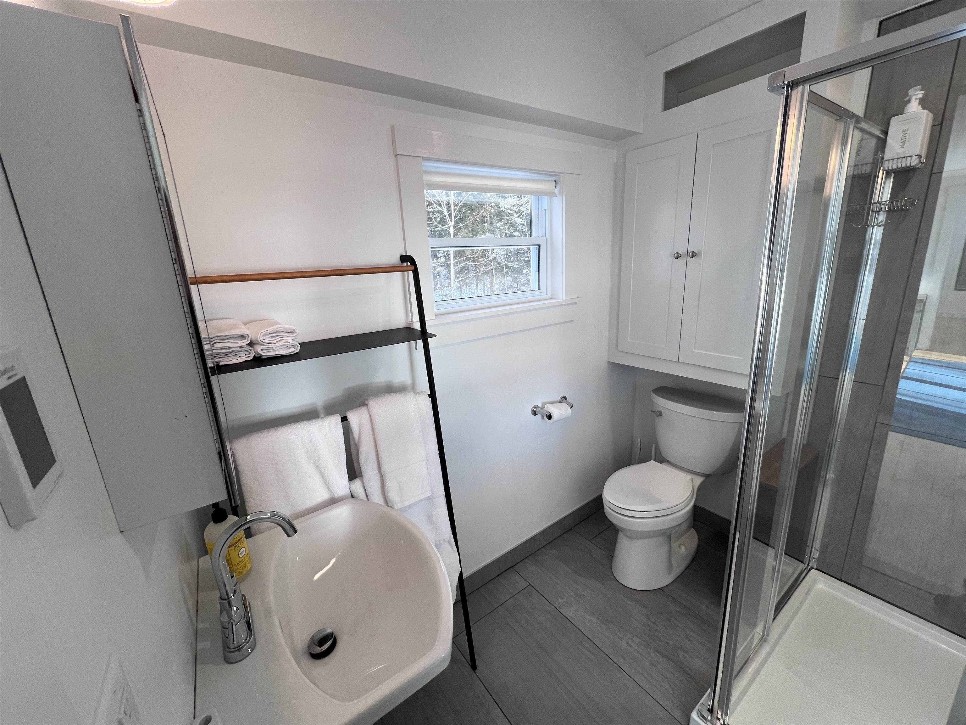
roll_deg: +2.6
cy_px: 362
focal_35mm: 13
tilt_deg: -14.7
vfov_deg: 89.9
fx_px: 363
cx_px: 483
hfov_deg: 106.2
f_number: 1.8
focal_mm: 1.57
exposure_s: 1/120
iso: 80
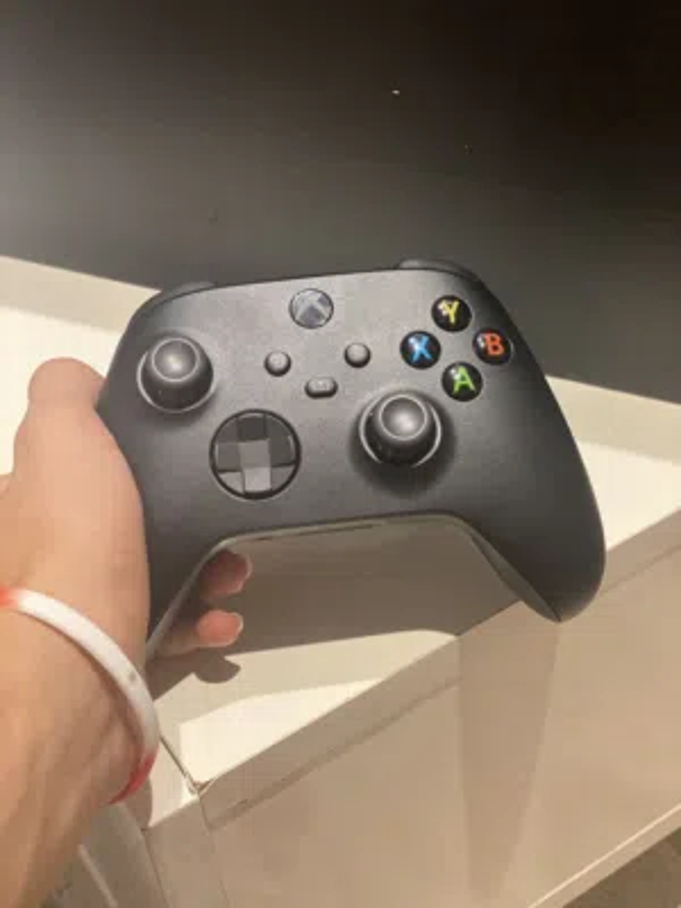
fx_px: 1364
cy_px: 454
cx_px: 340
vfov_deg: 36.8
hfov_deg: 28.0
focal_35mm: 52
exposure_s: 1/40
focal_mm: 6
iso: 200
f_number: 2
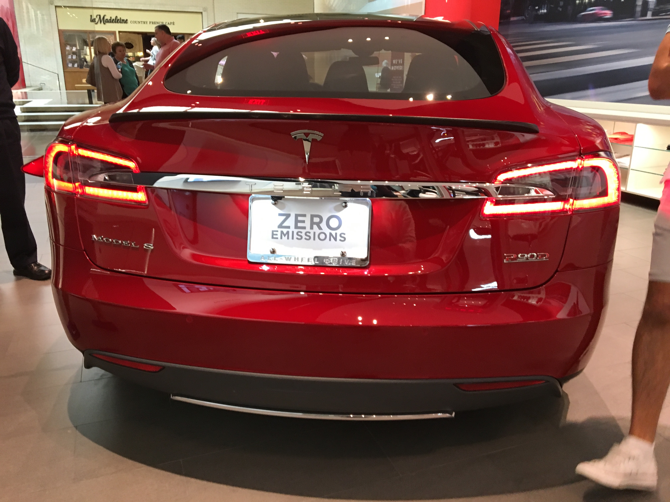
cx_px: 335
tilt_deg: -18.0
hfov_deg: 61.7
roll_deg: -0.5
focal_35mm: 29
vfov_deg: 48.2
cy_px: 251
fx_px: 561
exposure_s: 1/30
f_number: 2.2
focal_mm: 4.15
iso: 125
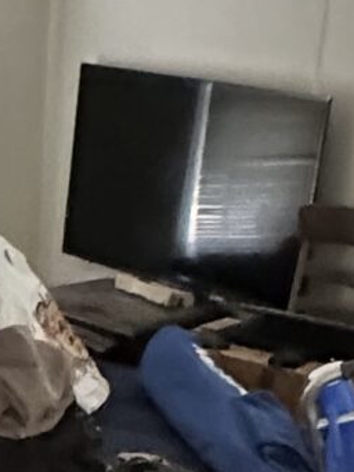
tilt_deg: -22.5
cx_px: -173
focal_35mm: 105
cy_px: 587
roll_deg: +1.6
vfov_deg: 17.7
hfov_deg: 13.3
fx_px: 1431
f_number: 2.2
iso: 1250
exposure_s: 1/41
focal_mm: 2.22
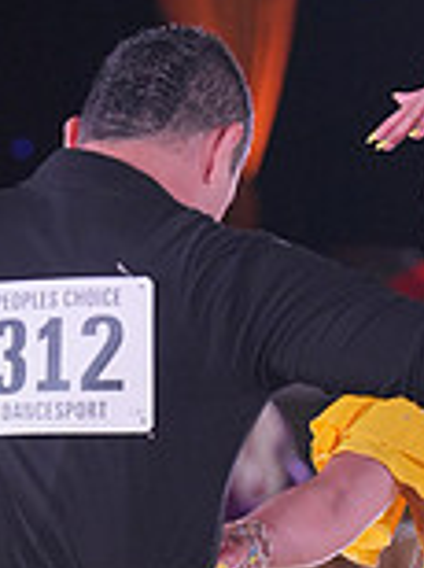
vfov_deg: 3.6
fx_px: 8909
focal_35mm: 544
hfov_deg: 2.7
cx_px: 297
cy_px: 797
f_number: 4
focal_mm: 150
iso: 1600
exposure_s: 1/400
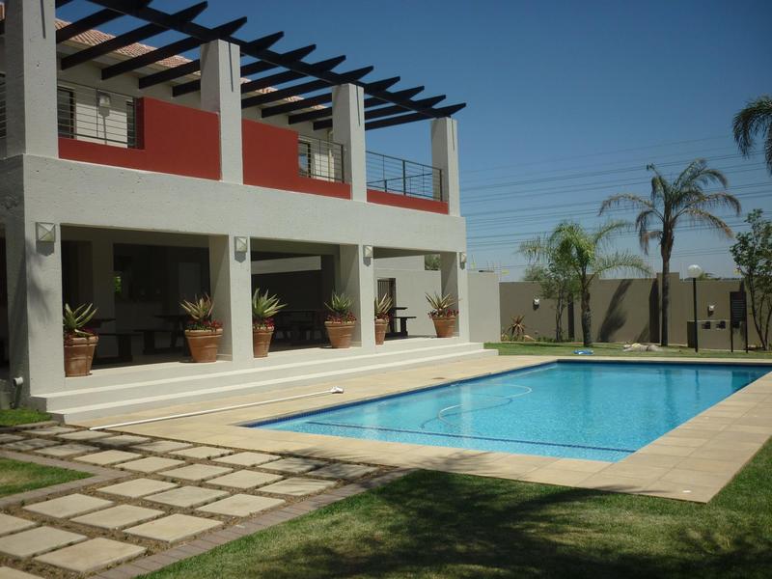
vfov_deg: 42.9
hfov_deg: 55.4
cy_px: 290
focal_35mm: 33
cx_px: 386
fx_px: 736
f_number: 8
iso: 100
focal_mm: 5.5
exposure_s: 1/400
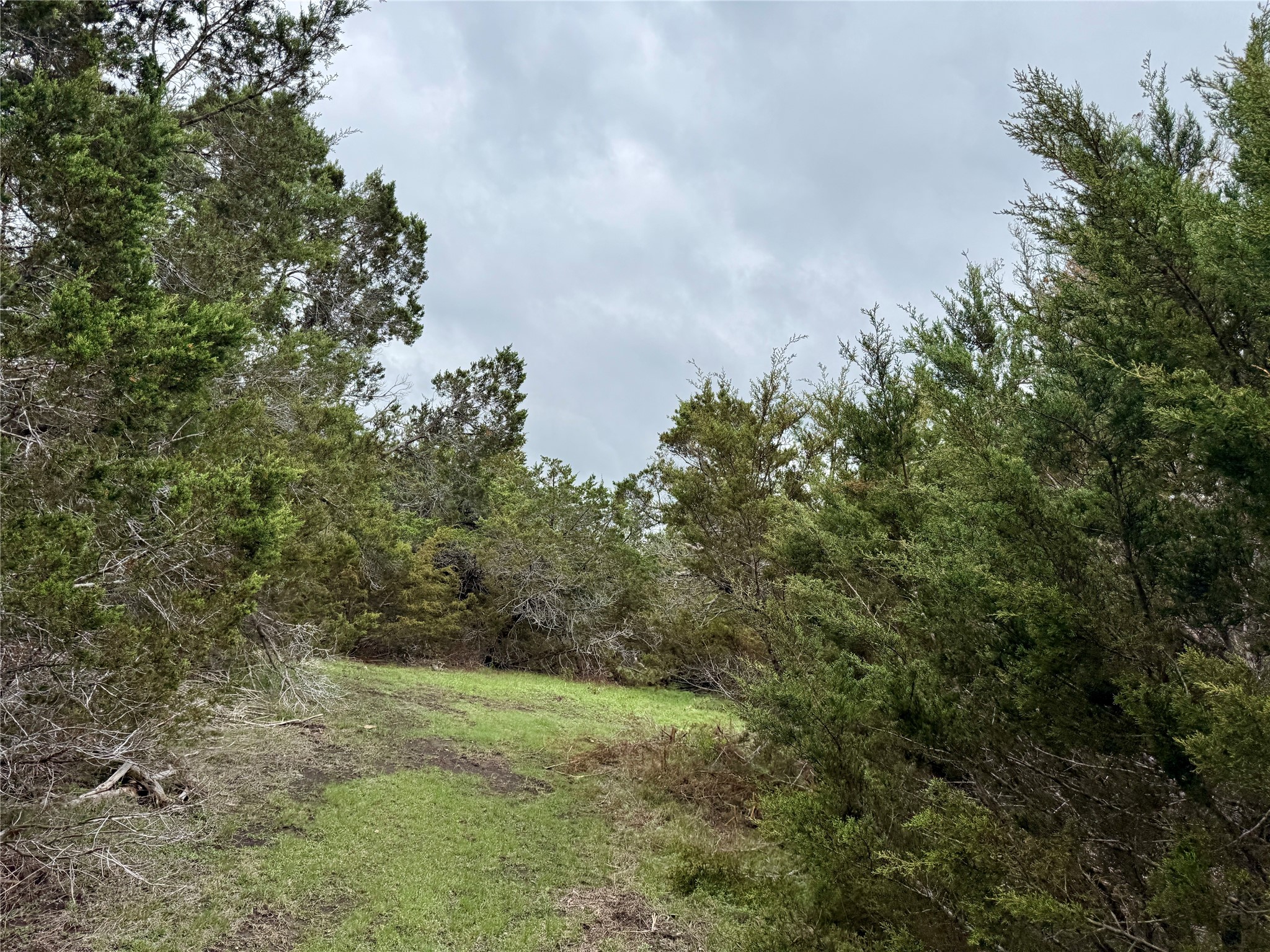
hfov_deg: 71.6
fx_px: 881
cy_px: 476
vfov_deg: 56.8
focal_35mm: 24
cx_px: 635
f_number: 1.78
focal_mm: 6.76
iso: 80
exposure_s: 1/2525
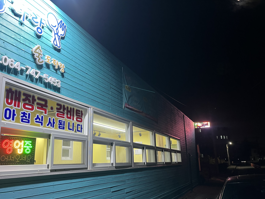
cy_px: 106
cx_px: 125
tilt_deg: +12.0
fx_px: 230
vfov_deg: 46.8
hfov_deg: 59.9
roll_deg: +1.2
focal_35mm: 30
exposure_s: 1/60
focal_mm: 5.1
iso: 200
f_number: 1.6
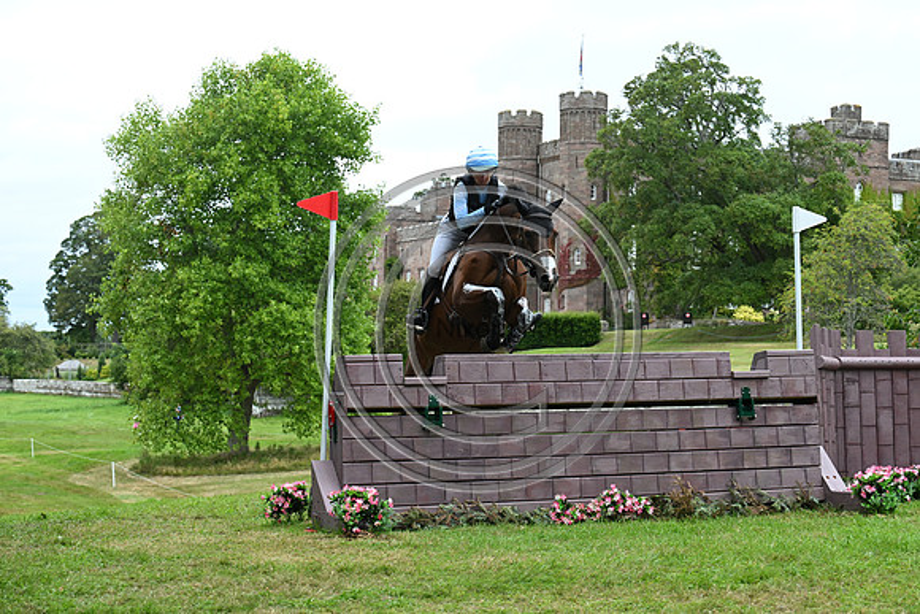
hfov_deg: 28.8
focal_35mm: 70
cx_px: 460
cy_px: 307
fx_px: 1789
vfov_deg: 19.5
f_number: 5.6
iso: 1000
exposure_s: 1/1250
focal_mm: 70
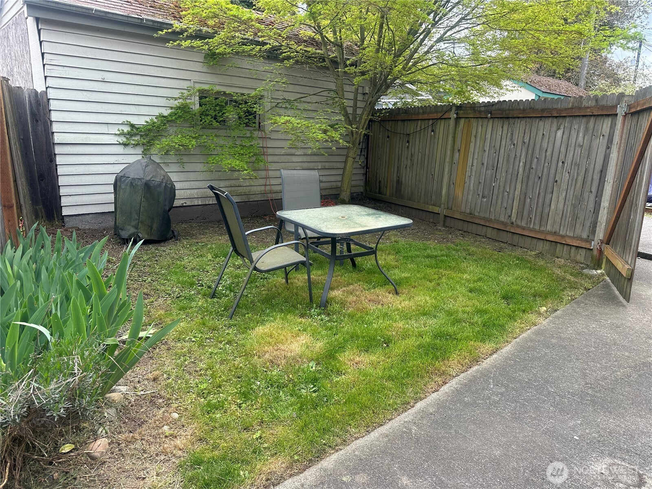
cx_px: 326
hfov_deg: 71.6
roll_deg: -1.7
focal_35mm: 24
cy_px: 244
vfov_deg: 56.8
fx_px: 452
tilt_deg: -14.3
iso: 80
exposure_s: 1/750
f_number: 1.78
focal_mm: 6.86
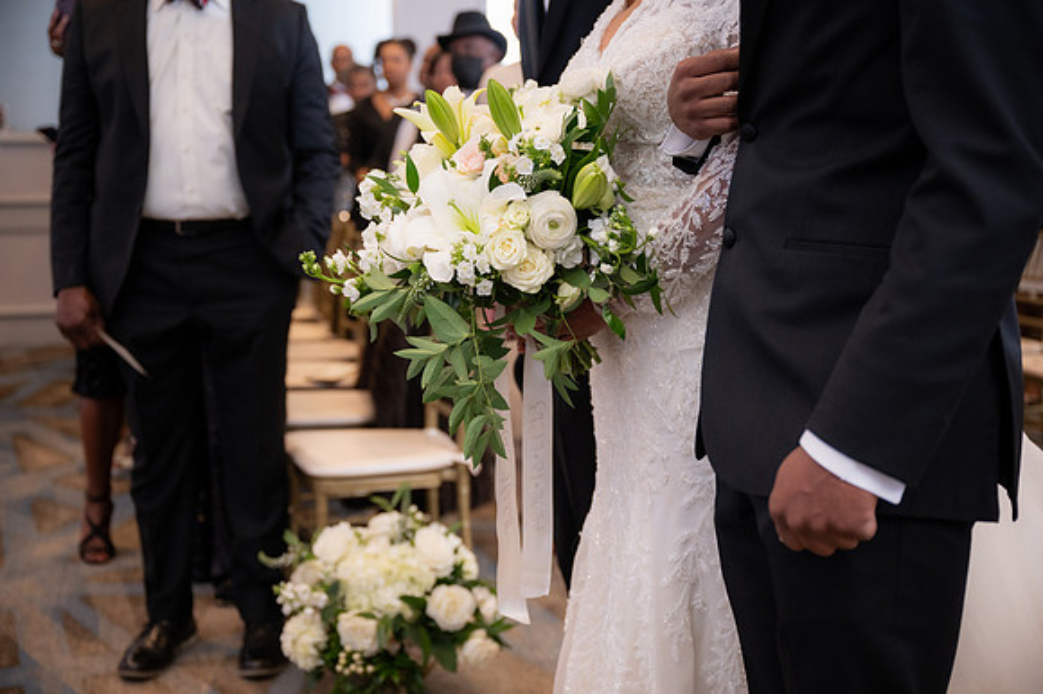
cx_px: 522
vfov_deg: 29.2
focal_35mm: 46
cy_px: 347
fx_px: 1332
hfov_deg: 42.8
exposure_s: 1/200
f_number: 2.8
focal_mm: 46
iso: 2000
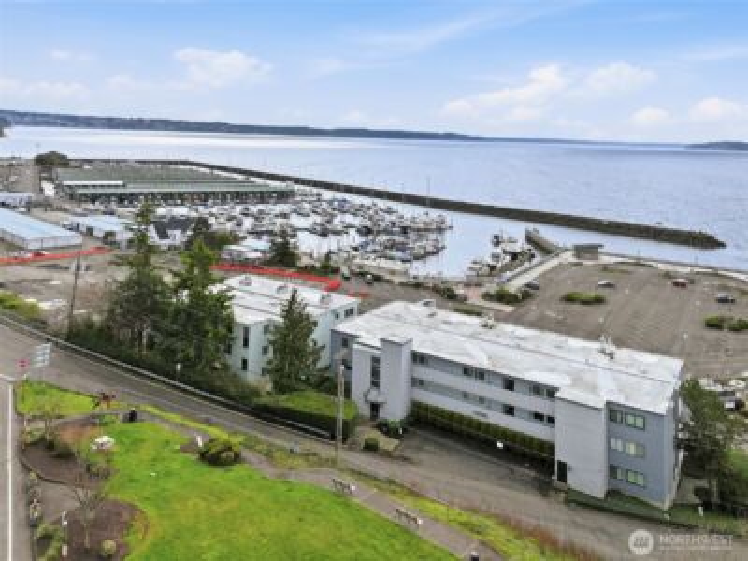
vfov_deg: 56.8
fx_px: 519
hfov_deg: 71.6
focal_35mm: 24
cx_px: 374
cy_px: 280
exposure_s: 1/200
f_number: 8
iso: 100
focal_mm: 12.3
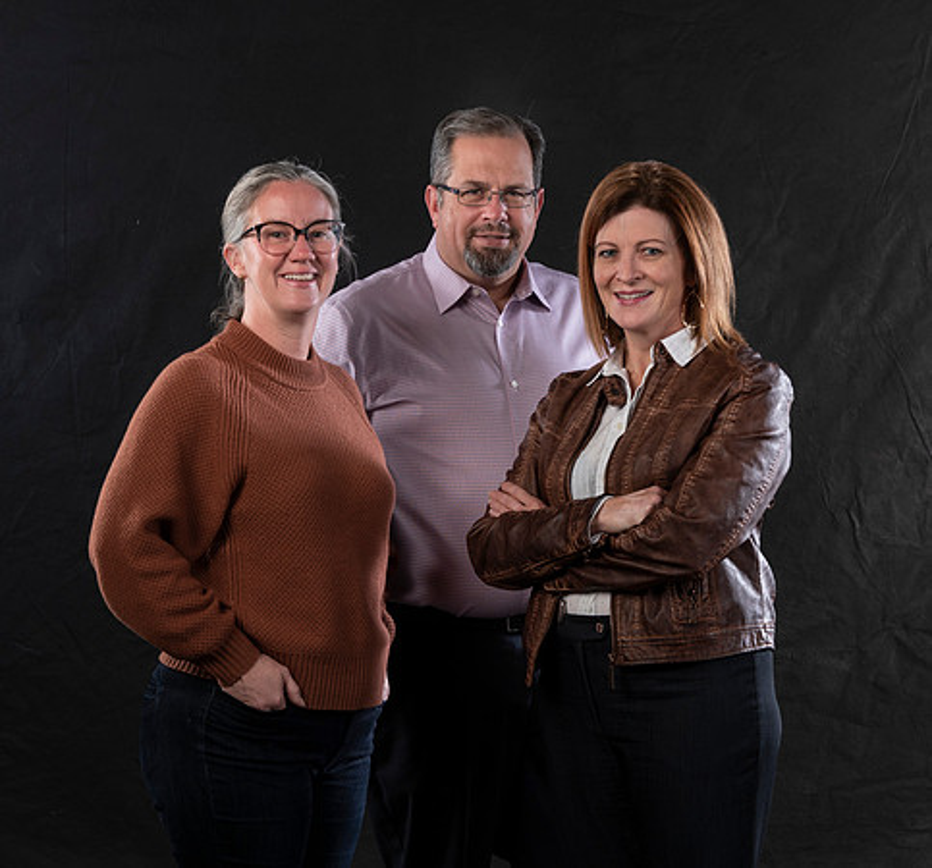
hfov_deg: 19.5
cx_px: 456
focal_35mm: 92
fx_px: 2718
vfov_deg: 18.0
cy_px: 677
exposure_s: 1/125
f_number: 6.3
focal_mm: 45
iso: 80
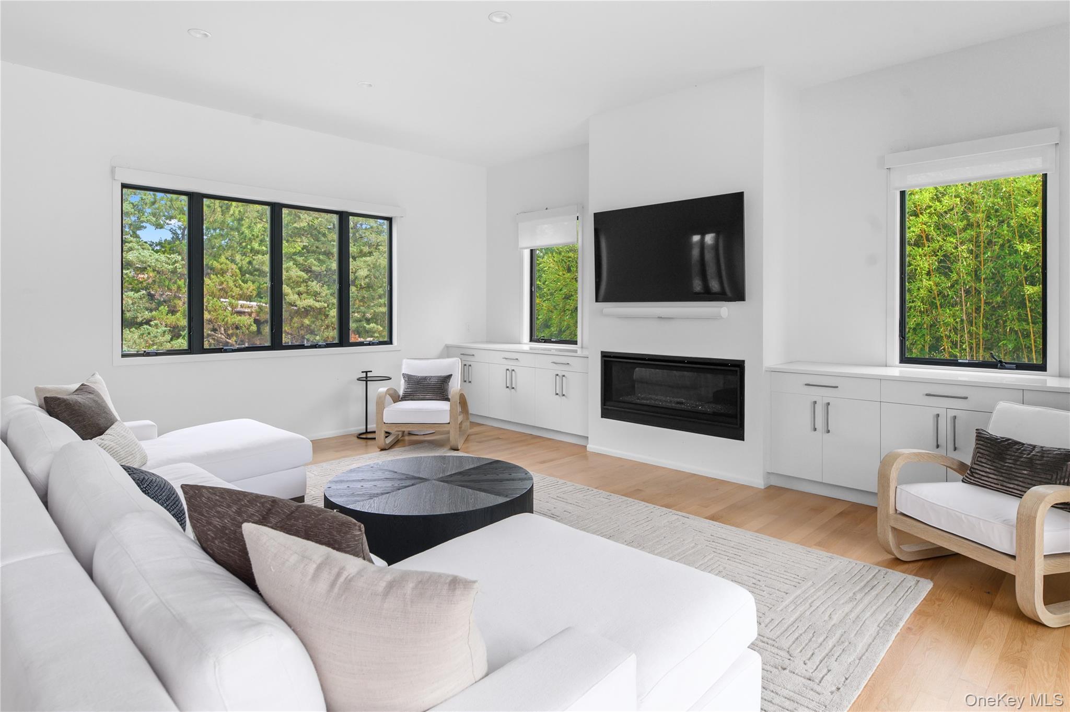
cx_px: 535
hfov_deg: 84.0
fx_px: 594
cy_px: 356
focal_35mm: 20
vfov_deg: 61.8
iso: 320
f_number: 7.1
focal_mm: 20
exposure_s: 1/160
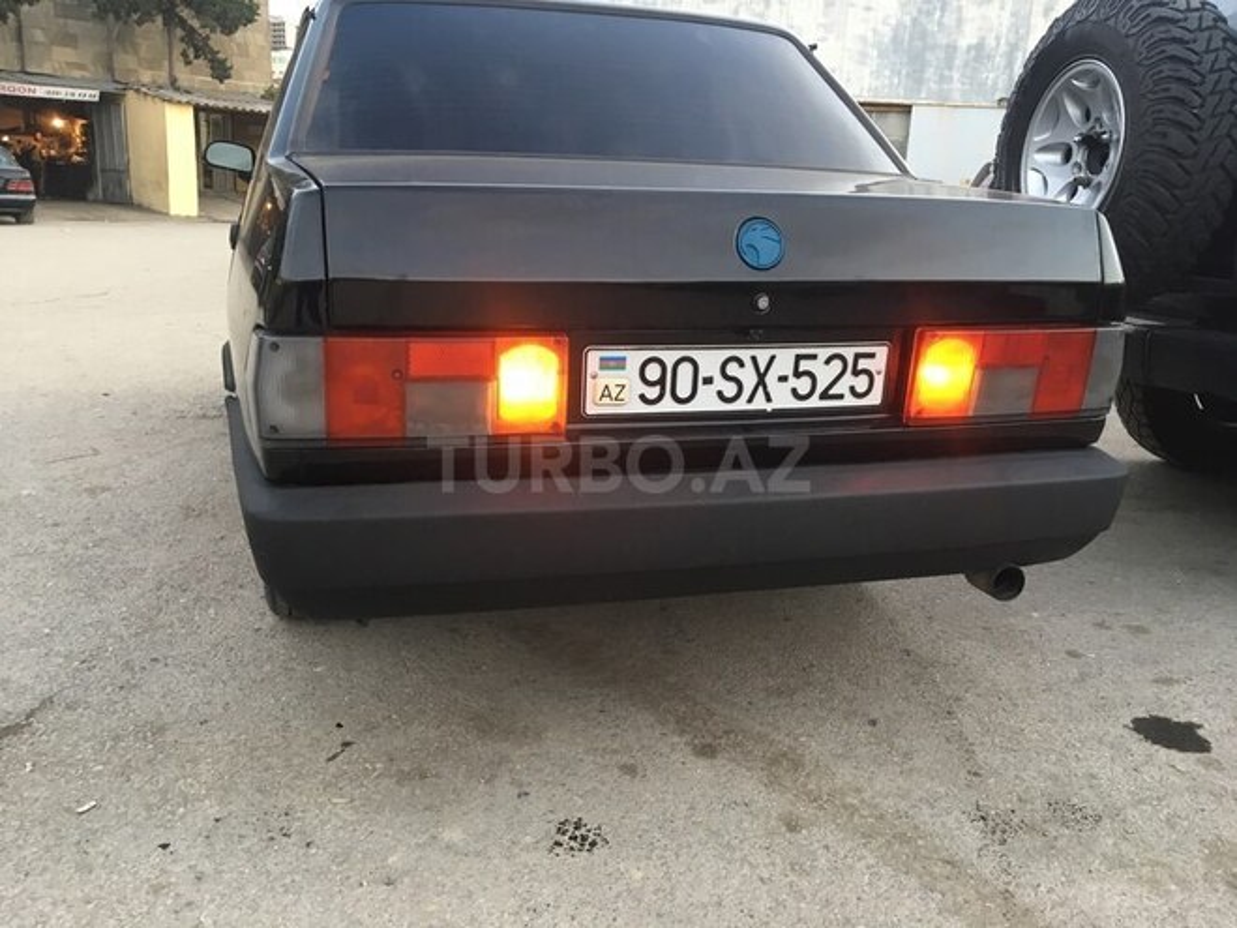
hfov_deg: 61.7
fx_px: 1036
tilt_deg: -13.0
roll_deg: -2.0
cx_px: 618
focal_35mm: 29
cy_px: 464
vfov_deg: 48.2
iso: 80
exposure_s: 1/33
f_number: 2.2
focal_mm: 4.15
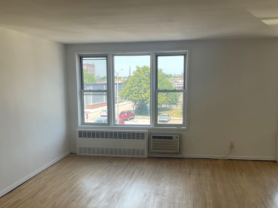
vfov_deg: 36.5
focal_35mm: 39
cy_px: 135
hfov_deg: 47.9
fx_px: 313
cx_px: 138
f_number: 1.8
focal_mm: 3
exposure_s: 1/131
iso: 16
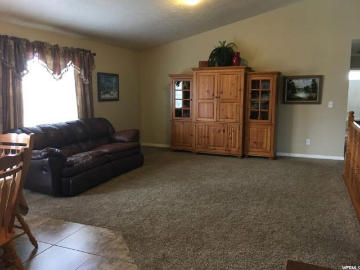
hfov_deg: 61.7
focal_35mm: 29
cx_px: 180
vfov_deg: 48.2
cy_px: 135
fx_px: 302
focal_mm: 4.15
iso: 100
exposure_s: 1/30
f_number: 2.2
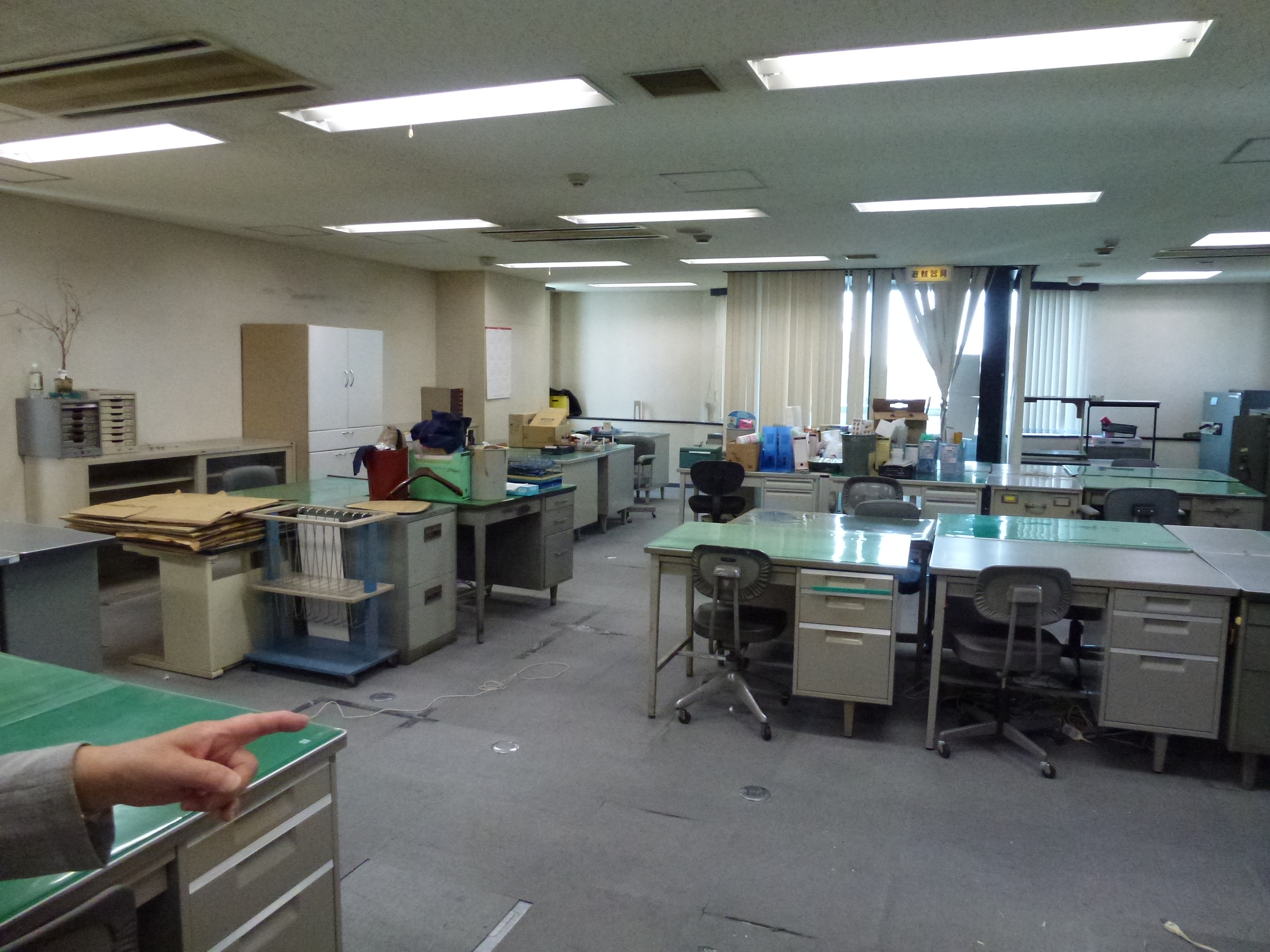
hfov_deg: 71.6
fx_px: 881
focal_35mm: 24
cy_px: 476
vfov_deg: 56.8
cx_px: 635
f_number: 3.3
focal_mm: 4.3
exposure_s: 1/125
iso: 640
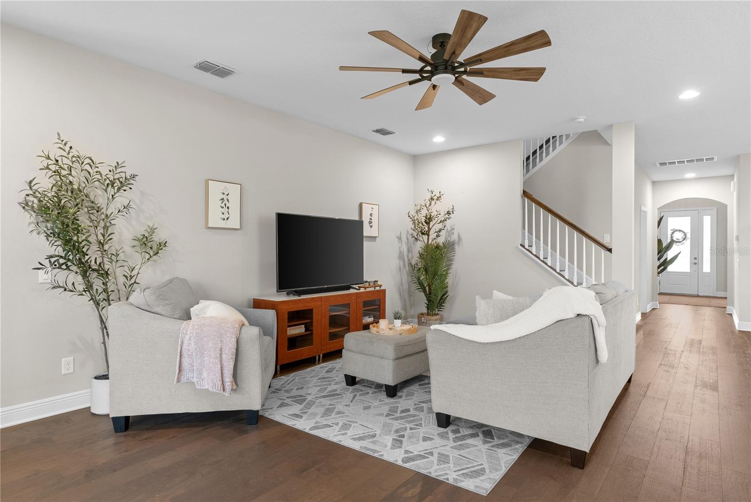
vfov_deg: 62.0
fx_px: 417
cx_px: 376
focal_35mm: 20
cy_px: 251
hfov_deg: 84.0
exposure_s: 1/1.25
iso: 400
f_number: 8
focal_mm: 20
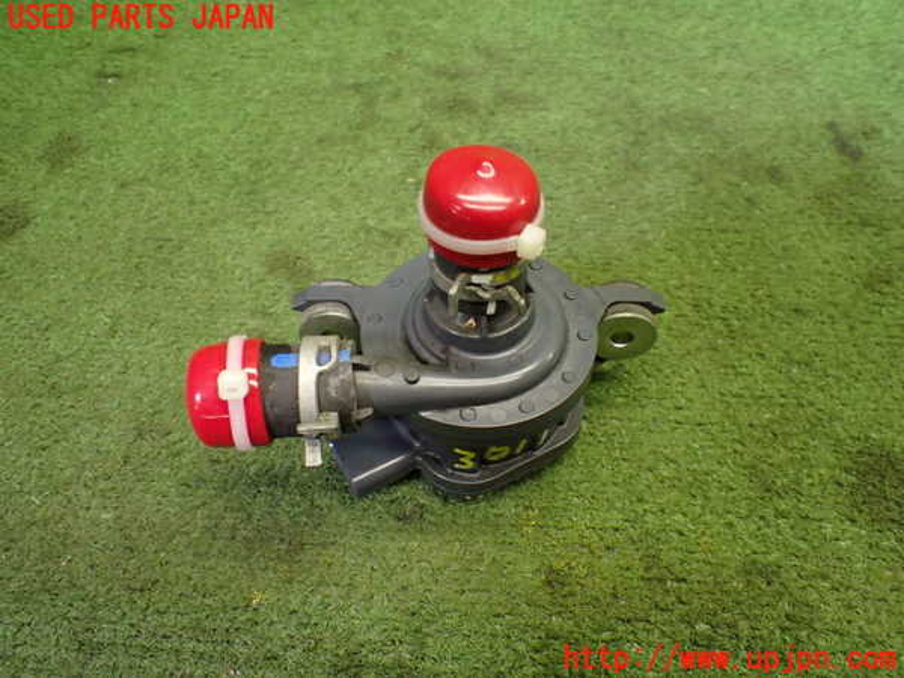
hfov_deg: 60.0
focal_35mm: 30
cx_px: 452
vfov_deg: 46.8
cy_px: 339
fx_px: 783
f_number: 2.3
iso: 640
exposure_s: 1/125
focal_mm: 5.4
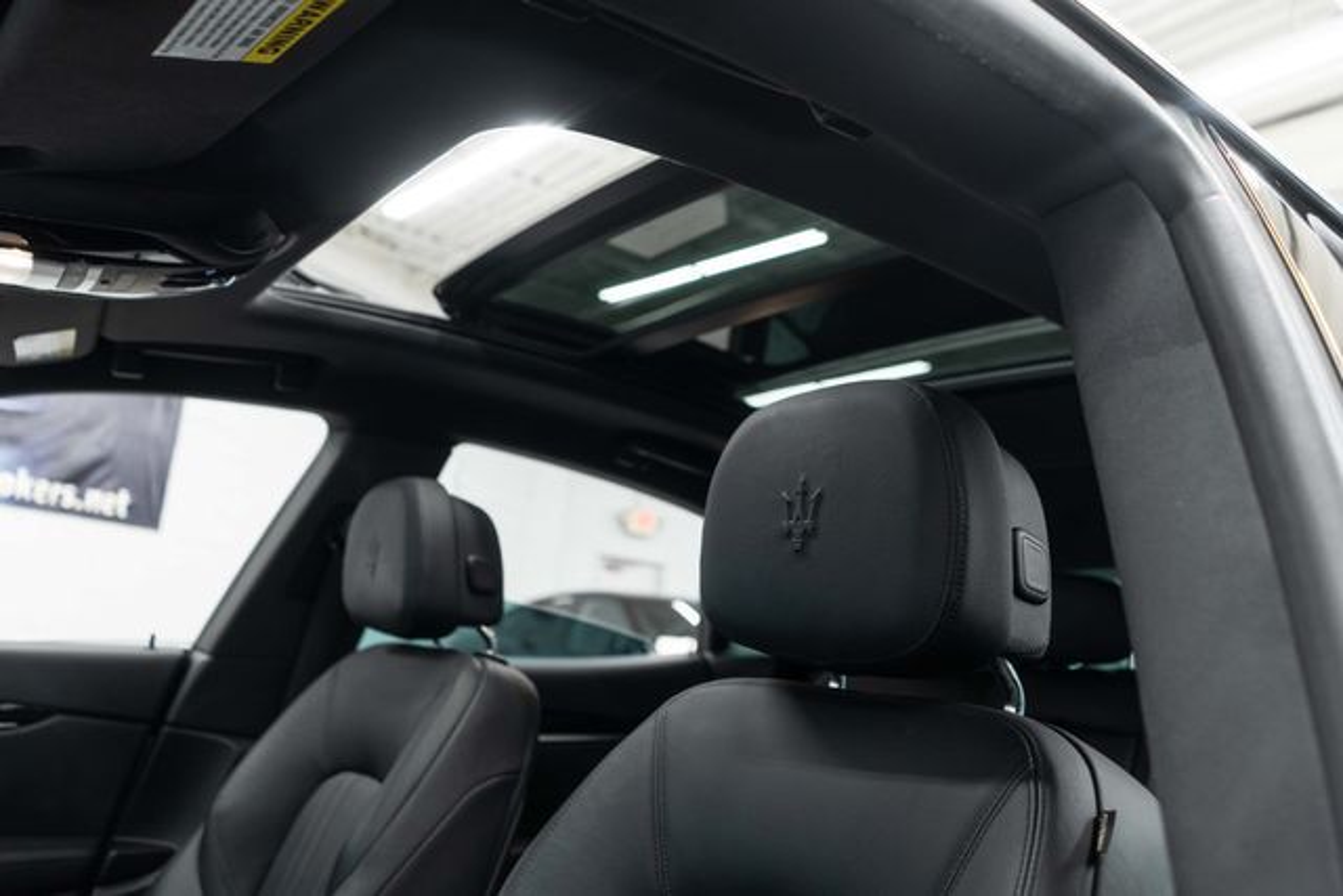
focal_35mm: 28
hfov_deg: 65.5
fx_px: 1045
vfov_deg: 46.4
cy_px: 448
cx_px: 672
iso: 800
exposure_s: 1/50
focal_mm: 28
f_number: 3.5
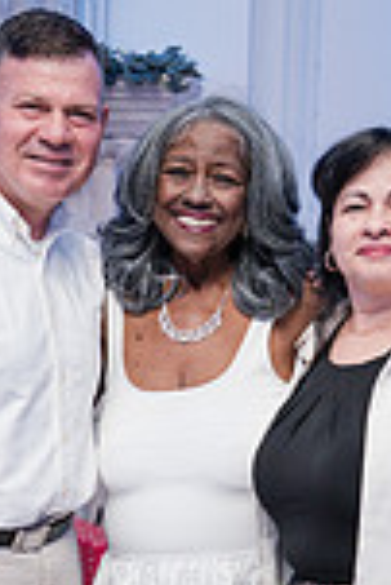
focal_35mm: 104
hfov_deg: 13.2
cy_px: 581
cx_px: 147
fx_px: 1690
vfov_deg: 19.1
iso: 3200
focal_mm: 35
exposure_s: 1/250
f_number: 4
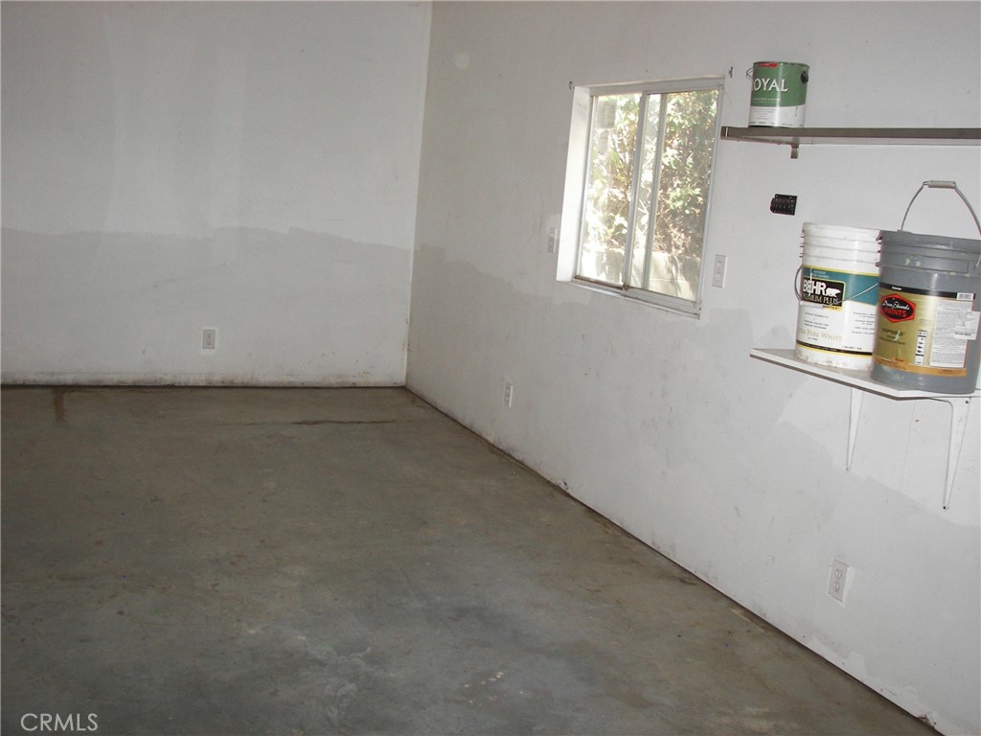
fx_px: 1020
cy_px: 368
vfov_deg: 39.7
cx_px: 490
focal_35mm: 36
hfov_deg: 51.4
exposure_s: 1/30
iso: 100
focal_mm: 6
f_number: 2.8
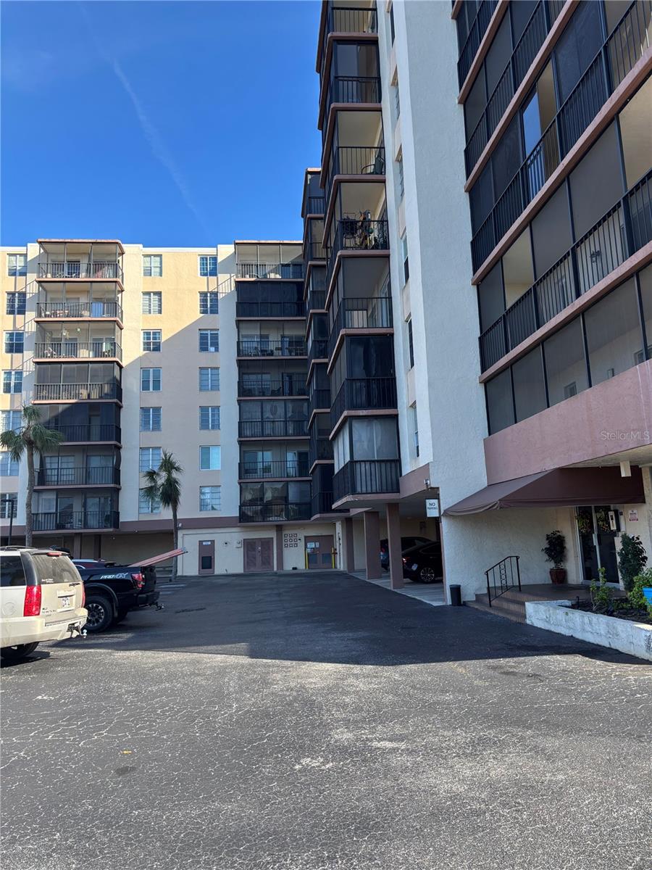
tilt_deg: +11.9
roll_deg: +1.4
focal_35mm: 26
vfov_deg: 67.3
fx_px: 653
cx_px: 326
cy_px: 435
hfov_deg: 53.1
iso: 50
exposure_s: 1/894
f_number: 1.6
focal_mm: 5.96
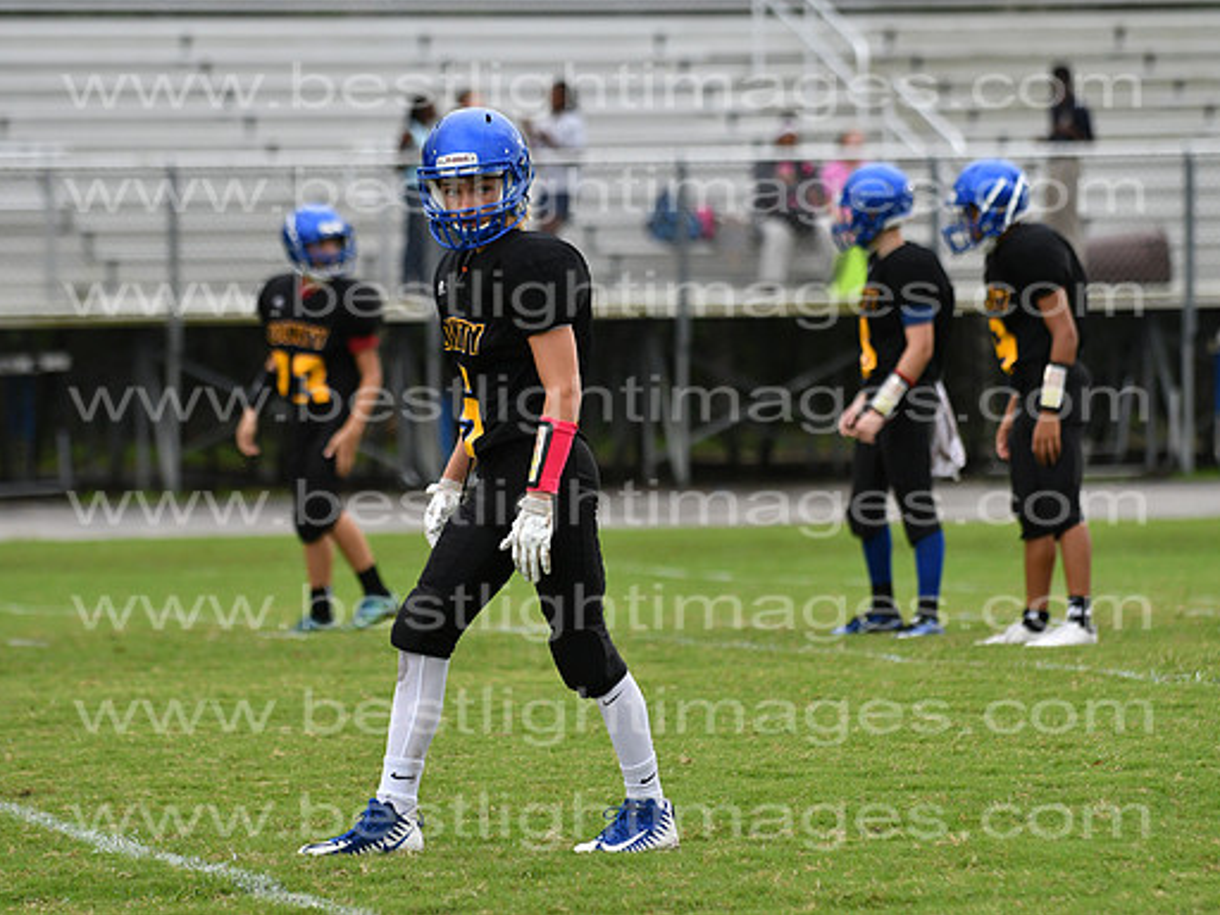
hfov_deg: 8.6
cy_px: 456
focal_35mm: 229
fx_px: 8071
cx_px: 612
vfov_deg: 6.5
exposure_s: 1/2500
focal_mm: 140
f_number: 3.5
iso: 800
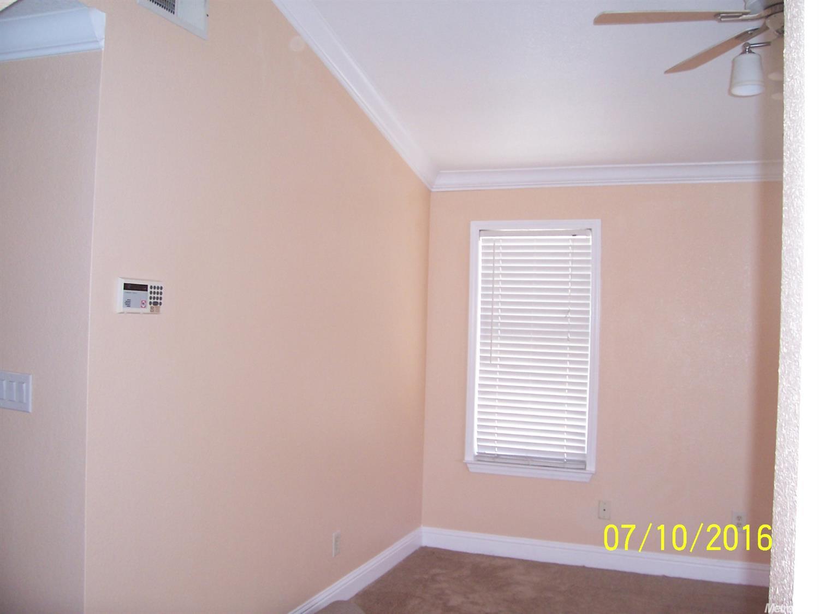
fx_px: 804
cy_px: 307
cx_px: 410
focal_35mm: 34
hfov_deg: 54.0
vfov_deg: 41.8
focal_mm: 5.6
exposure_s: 1/60
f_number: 2.7
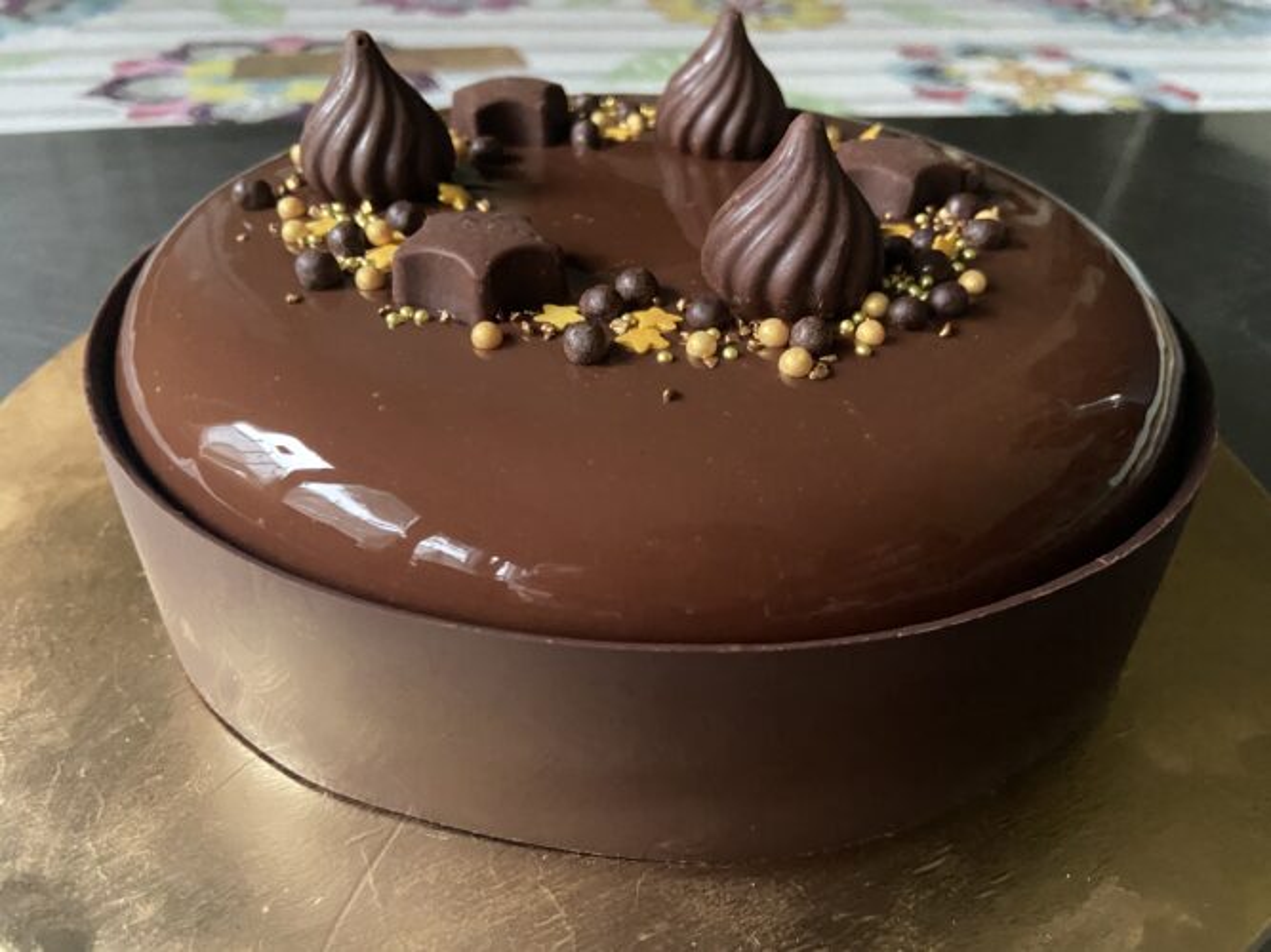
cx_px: 636
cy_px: 476
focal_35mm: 26
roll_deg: -3.0
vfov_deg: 53.0
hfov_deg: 67.3
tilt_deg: -36.8
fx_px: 954
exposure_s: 1/30
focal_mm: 4.25
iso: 800
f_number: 1.8
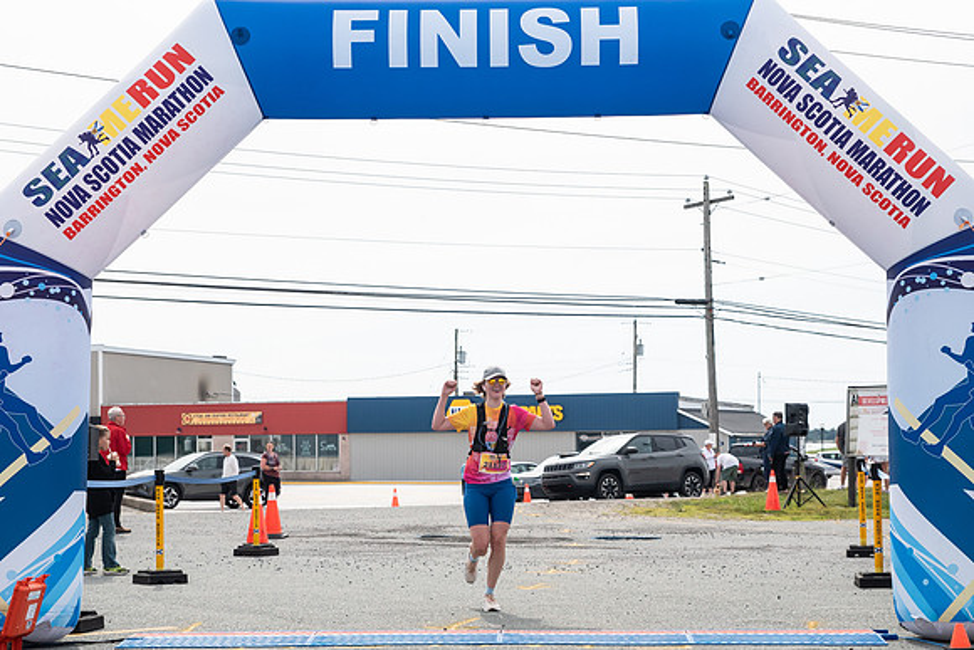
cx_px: 487
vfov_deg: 20.7
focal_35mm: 66
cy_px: 399
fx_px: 1776
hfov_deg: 30.7
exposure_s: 1/3200
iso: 800
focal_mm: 52
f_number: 4
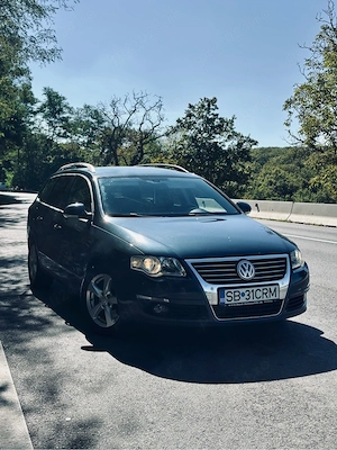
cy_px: 225
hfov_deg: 30.3
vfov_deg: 39.7
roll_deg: -0.8
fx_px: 623
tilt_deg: -0.6
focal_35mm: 48
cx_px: 168
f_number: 1.78
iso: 80
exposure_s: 1/3058
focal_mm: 6.86
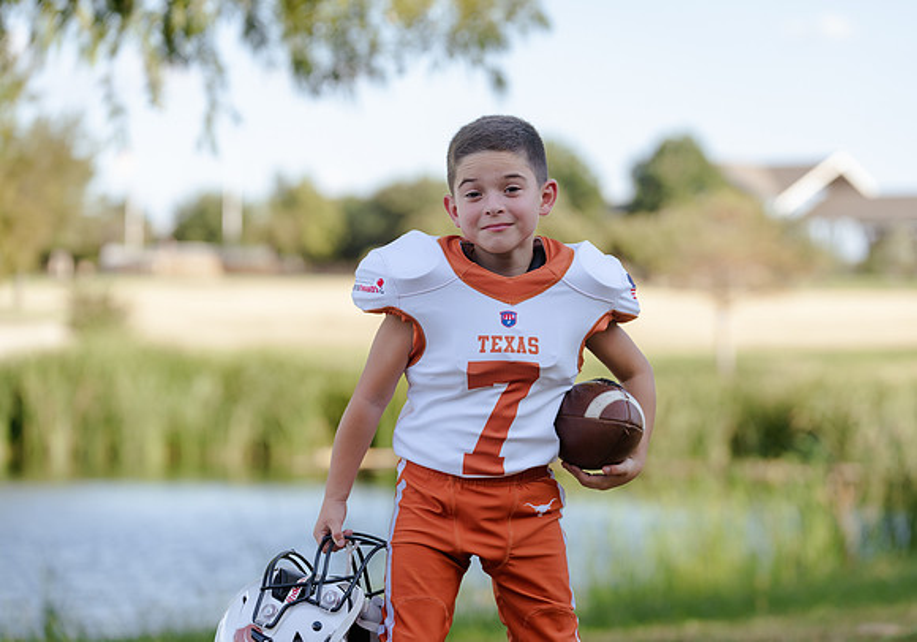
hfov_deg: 15.8
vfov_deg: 11.1
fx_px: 3295
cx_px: 498
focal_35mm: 127
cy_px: 310
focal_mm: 116
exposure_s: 1/320
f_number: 3.5
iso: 125
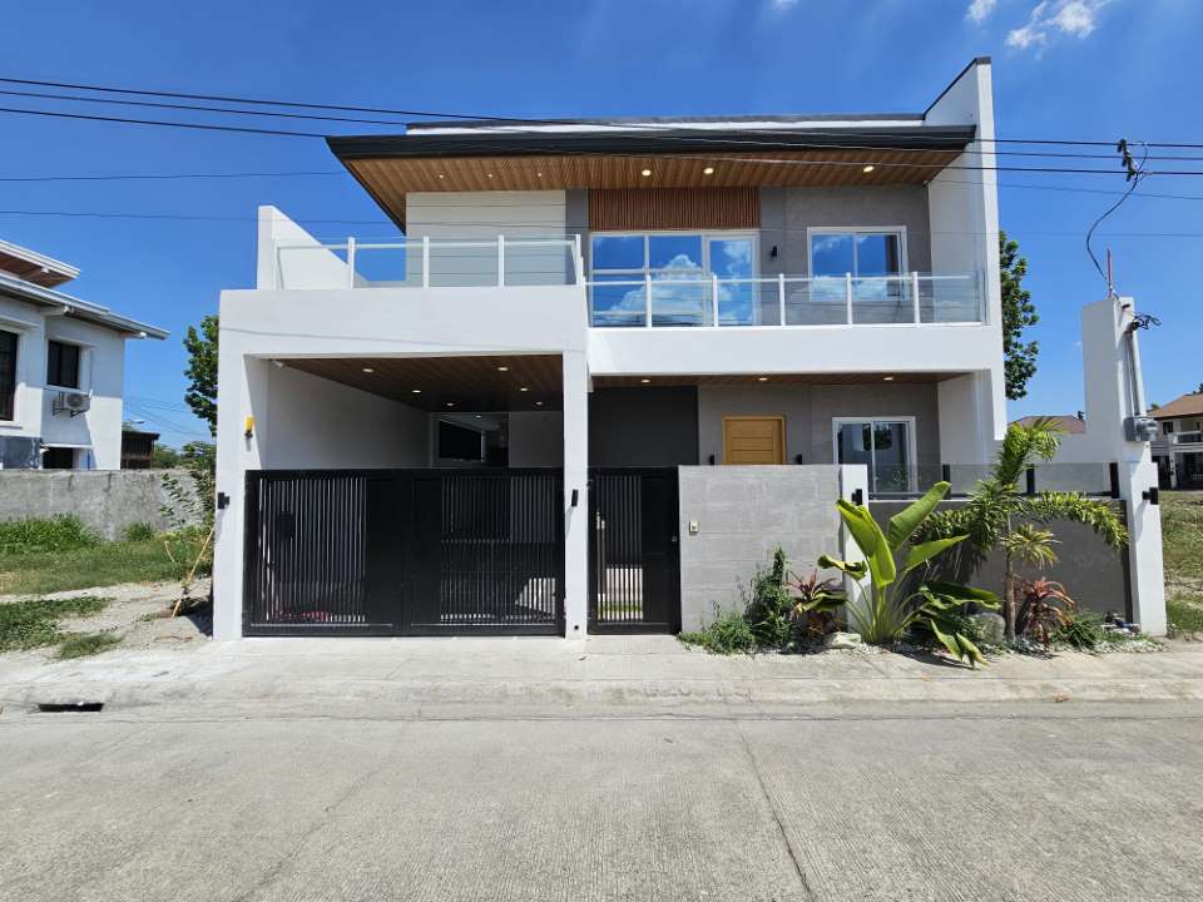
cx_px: 602
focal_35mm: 13
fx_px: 452
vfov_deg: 89.9
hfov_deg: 106.2
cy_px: 451
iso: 50
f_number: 2.2
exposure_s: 1/3291
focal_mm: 2.2
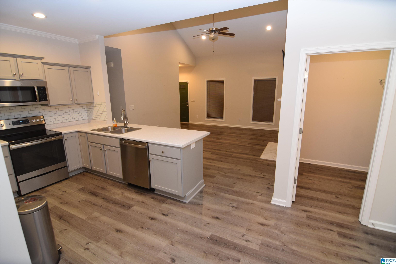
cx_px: 198
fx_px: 181
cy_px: 132
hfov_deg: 95.0
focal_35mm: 16
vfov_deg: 72.1
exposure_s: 1/60
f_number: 4
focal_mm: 11
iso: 800
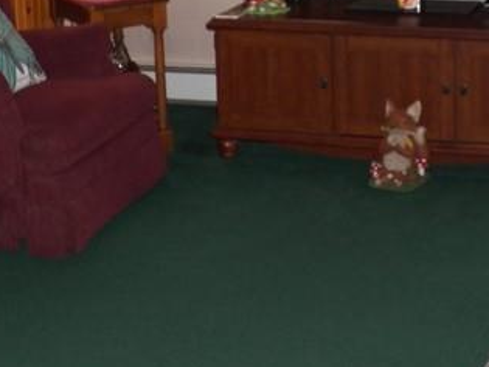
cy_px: -110
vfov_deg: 15.4
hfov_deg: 21.2
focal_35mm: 91
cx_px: 402
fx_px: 1285
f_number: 2.8
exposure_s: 1/125
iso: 125
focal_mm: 4.9
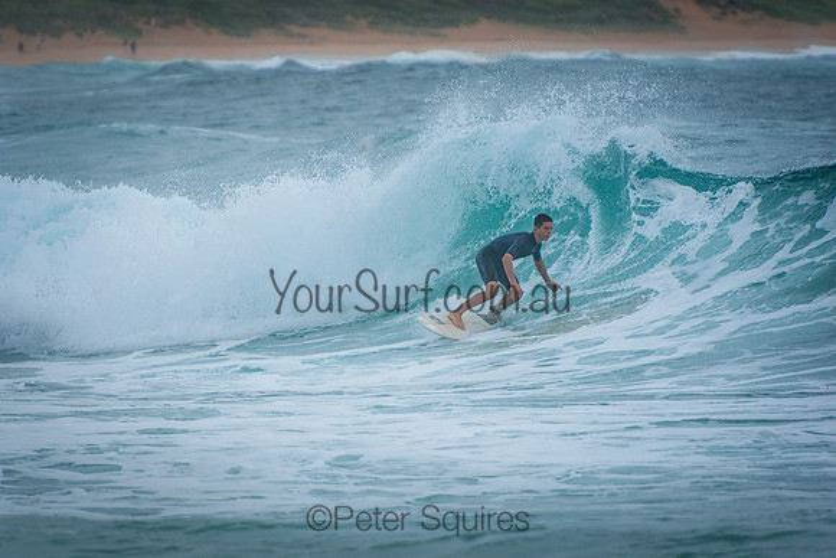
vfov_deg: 2.3
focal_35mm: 600
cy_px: 279
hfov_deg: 3.4
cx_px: 418
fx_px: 13936
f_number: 5.6
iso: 450
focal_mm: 400
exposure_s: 1/2000
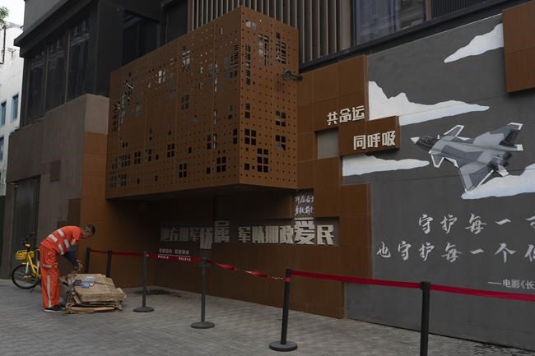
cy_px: 178
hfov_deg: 57.2
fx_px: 490
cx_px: 268
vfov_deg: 39.9
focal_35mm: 33
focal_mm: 33
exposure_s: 1/640
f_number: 8
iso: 1600
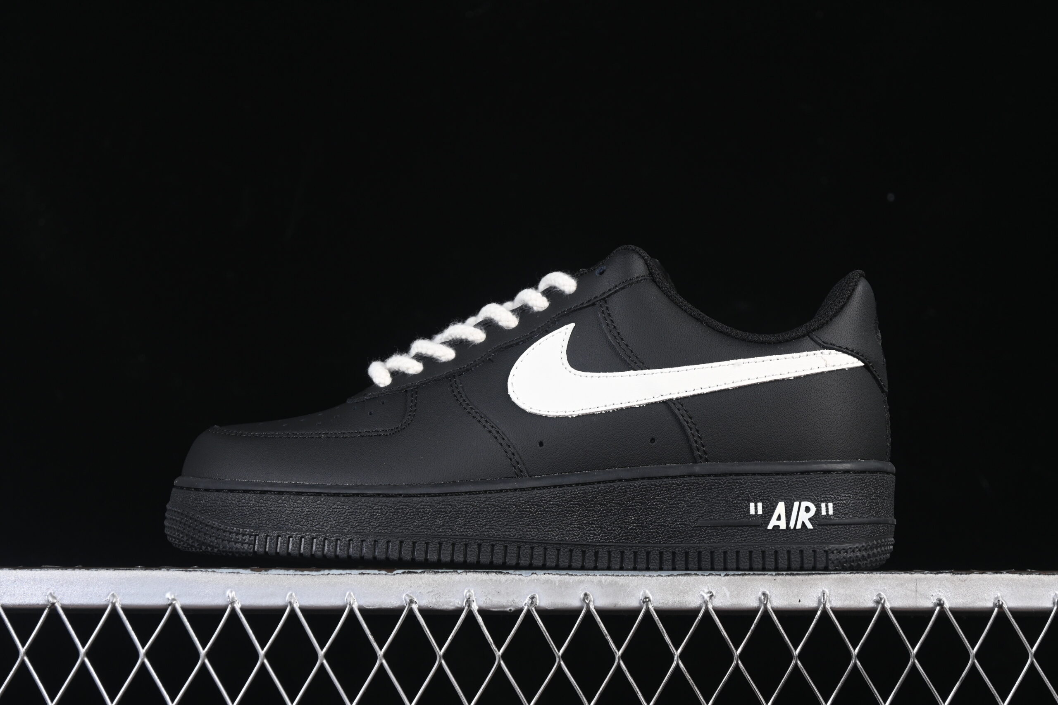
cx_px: 529
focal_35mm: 75
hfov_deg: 27.0
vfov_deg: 18.2
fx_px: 2204
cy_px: 352
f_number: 6.3
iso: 160
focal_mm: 50
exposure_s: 1/50
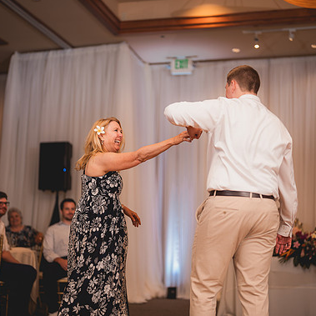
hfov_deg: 26.5
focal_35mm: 65
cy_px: 155
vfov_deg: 26.5
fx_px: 671
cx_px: 145
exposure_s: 1/250
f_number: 1.2
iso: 80
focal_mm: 50
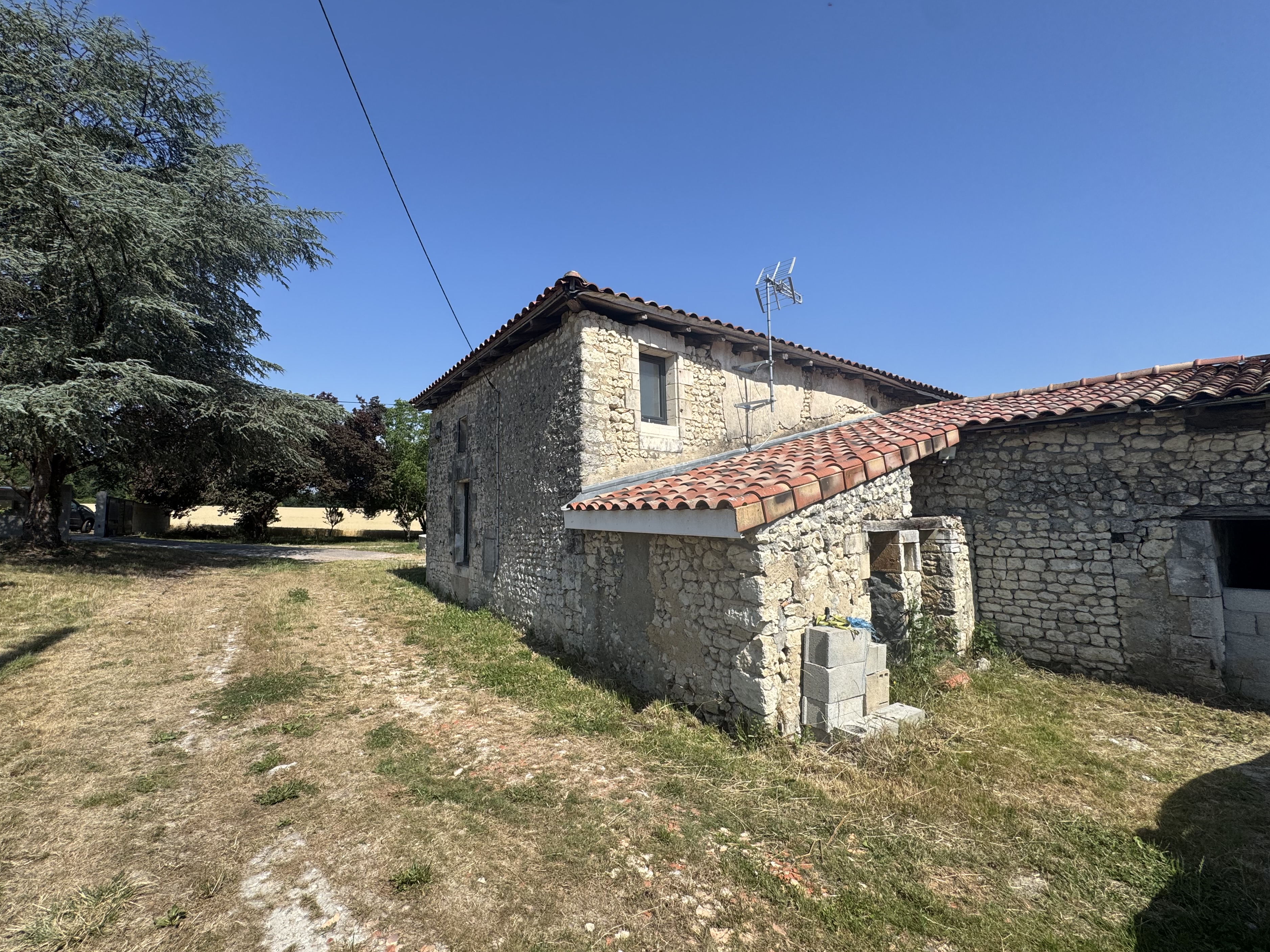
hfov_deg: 98.0
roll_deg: +0.8
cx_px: 595
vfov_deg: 81.7
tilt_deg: +5.8
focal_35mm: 15
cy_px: 472
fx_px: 550
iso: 50
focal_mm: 2.22
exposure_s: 1/2342
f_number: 2.2
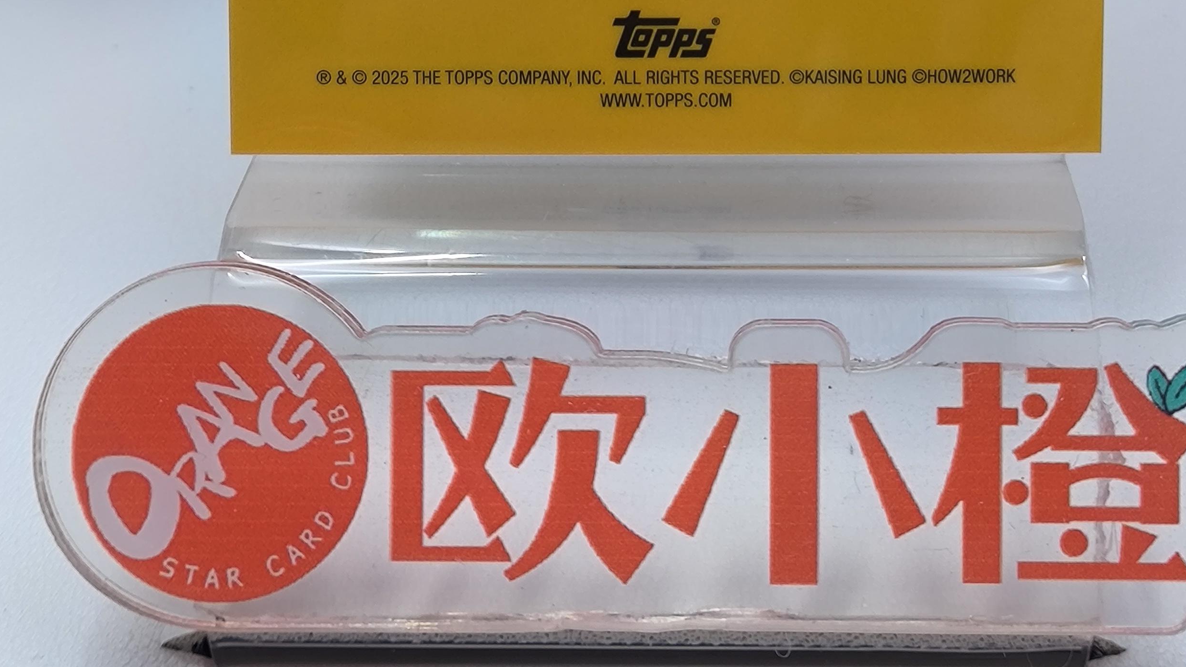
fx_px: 2610
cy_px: -293
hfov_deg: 25.6
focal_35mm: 83
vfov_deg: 13.8
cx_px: 681
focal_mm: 5.35
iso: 100
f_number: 1.7
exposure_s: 1/105
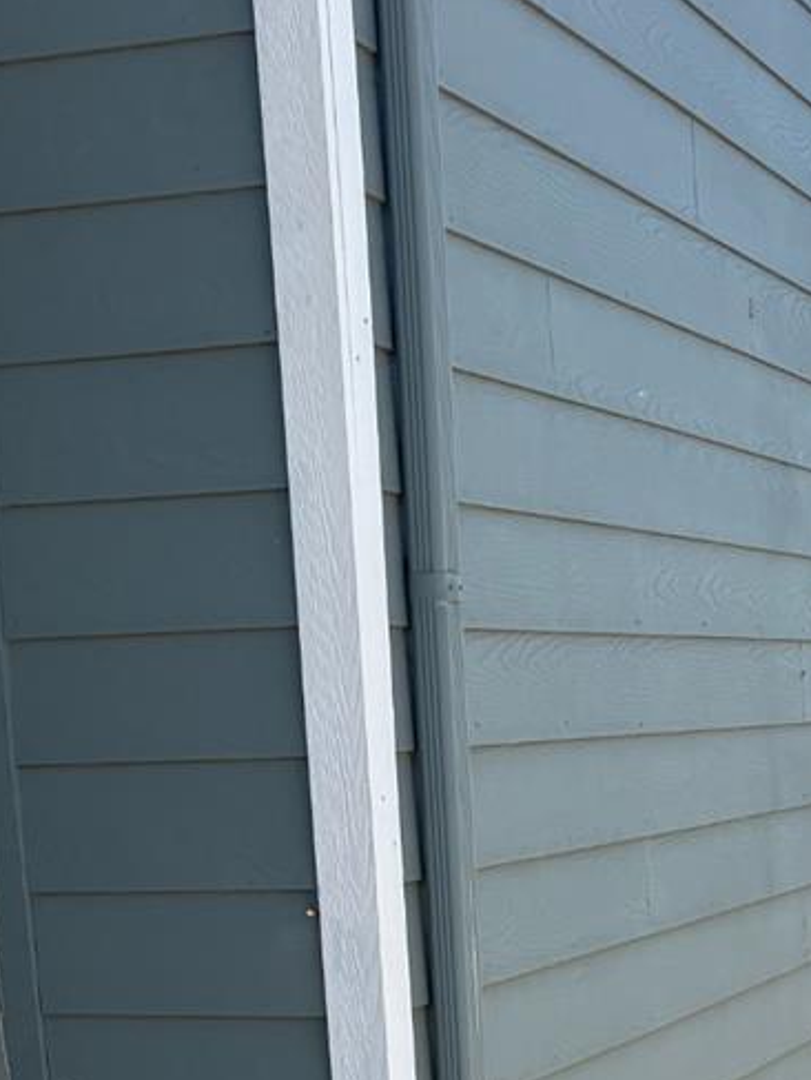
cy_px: 1443
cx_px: 595
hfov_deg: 18.4
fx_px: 2496
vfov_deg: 21.7
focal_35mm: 80
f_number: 1.6
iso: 64
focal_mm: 5.96
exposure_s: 1/1217
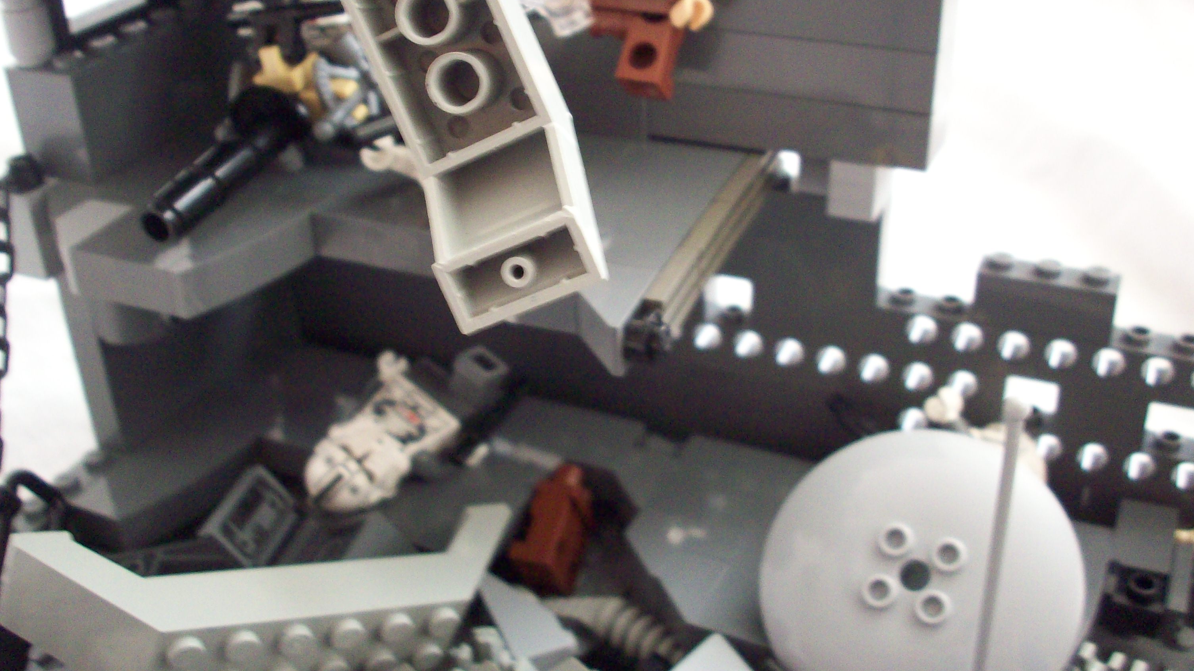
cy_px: 297
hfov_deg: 49.4
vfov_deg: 29.0
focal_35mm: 41
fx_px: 1298
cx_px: 600
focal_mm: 6.2
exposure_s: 1/8
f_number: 2.8
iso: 200
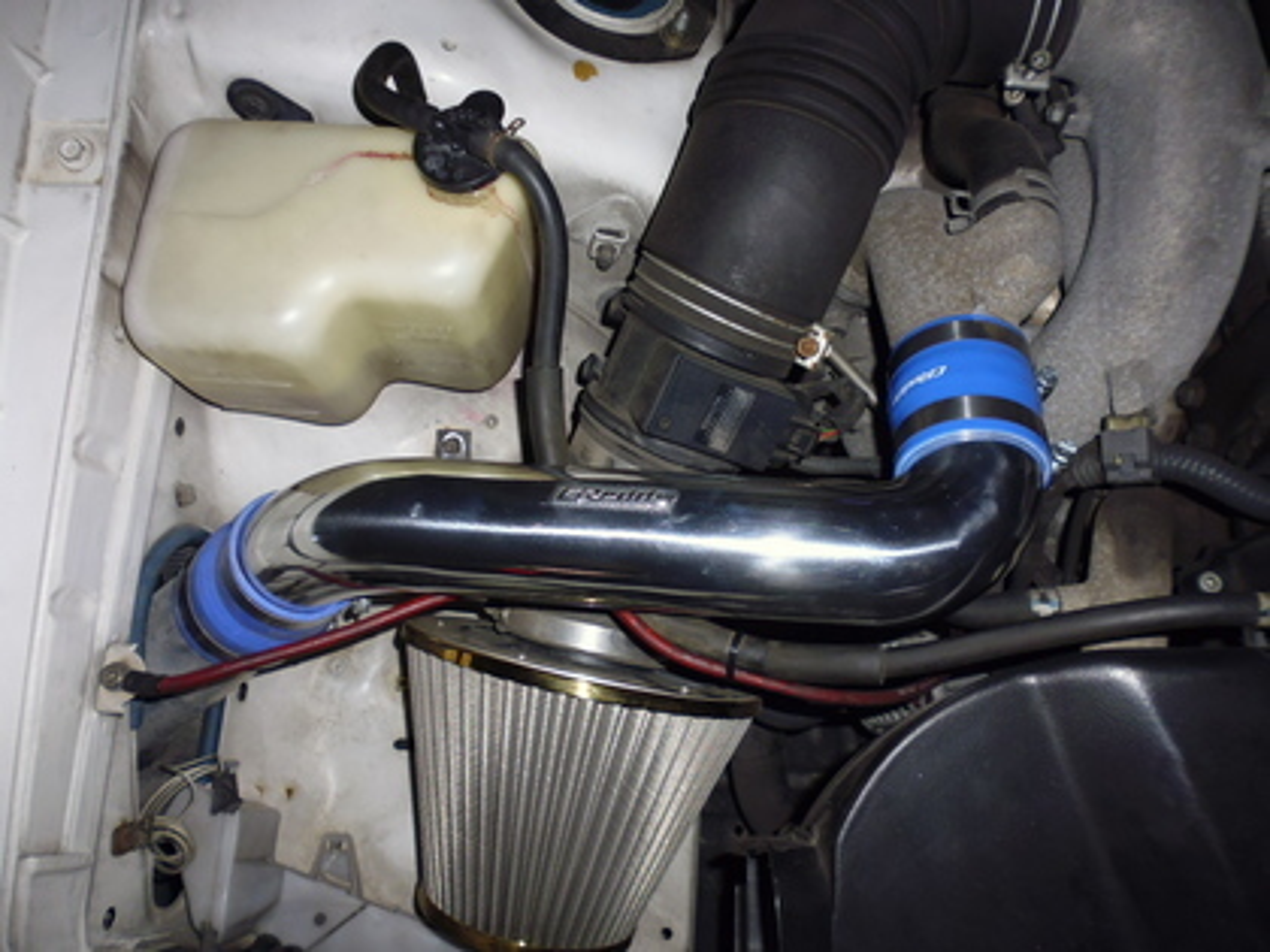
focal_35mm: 24
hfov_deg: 71.6
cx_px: 635
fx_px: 881
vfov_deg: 56.8
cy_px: 476
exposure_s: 1/60
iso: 100
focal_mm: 4.3
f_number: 2.8
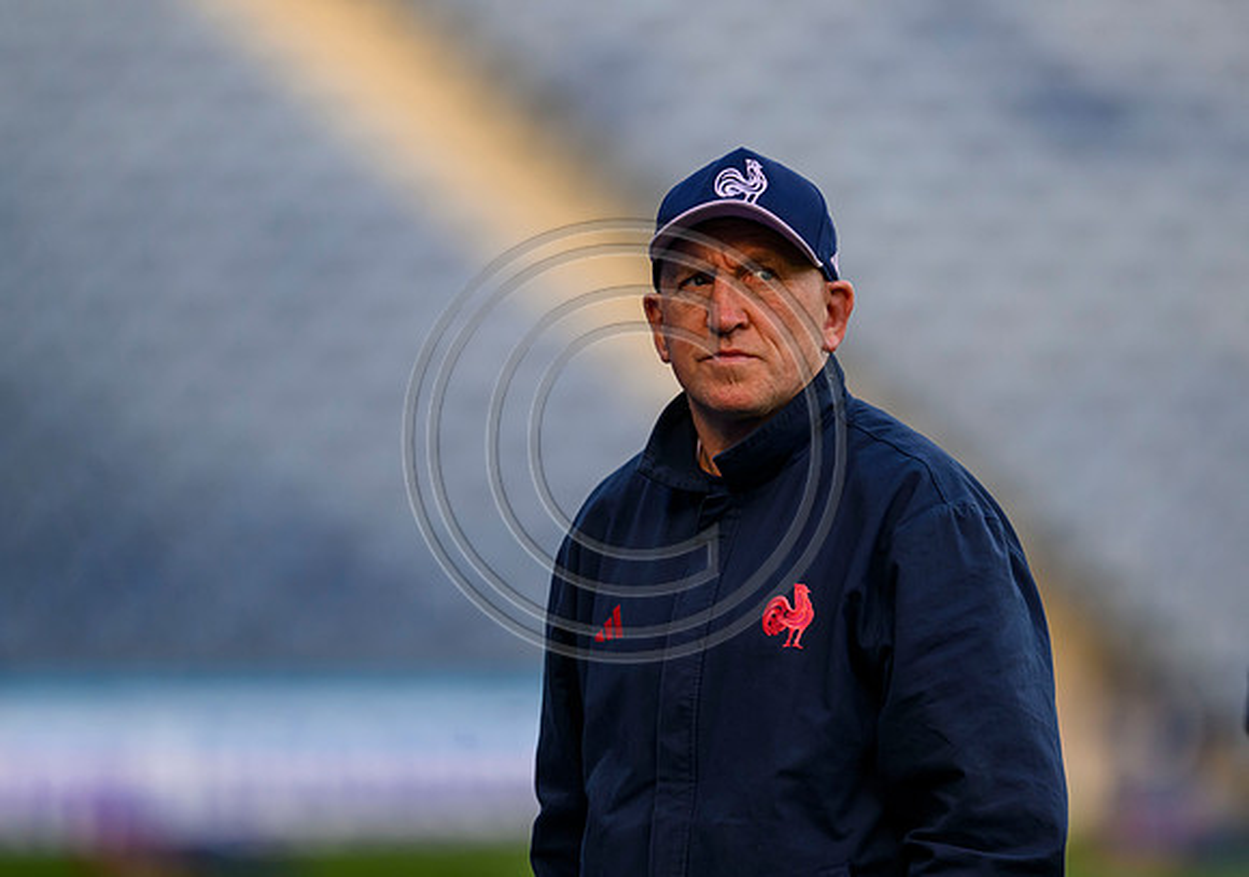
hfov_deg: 3.2
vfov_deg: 2.3
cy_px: 401
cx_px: 714
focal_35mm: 630
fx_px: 22209
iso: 1000
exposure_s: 1/1600
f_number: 4
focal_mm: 560
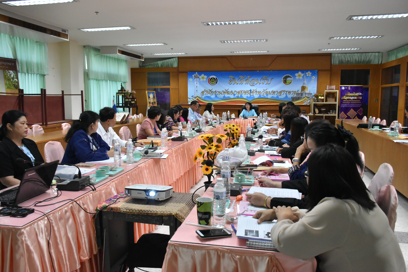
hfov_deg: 61.9
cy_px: 136
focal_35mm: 30
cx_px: 204
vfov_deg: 43.6
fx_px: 340
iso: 2500
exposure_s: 1/250
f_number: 5
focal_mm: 20
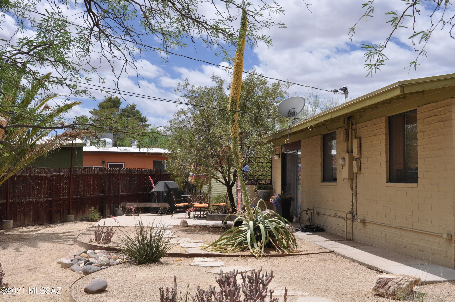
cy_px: 151
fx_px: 549
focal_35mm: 44
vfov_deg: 30.8
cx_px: 228
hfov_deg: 45.0
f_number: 10
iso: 200
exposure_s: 1/400
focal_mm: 29
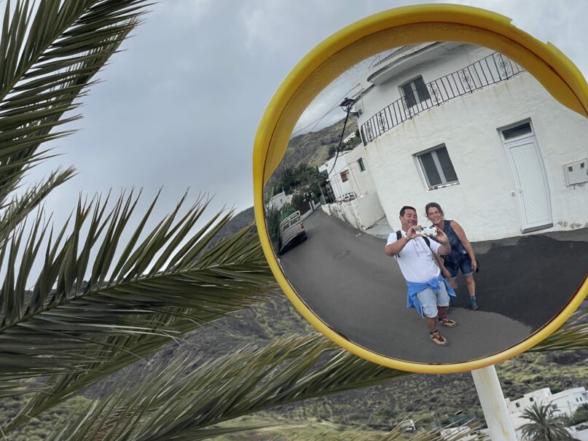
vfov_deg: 22.2
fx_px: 1121
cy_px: 168
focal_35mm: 66
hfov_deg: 29.3
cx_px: 350
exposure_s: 1/1845
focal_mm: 6
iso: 25
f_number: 2
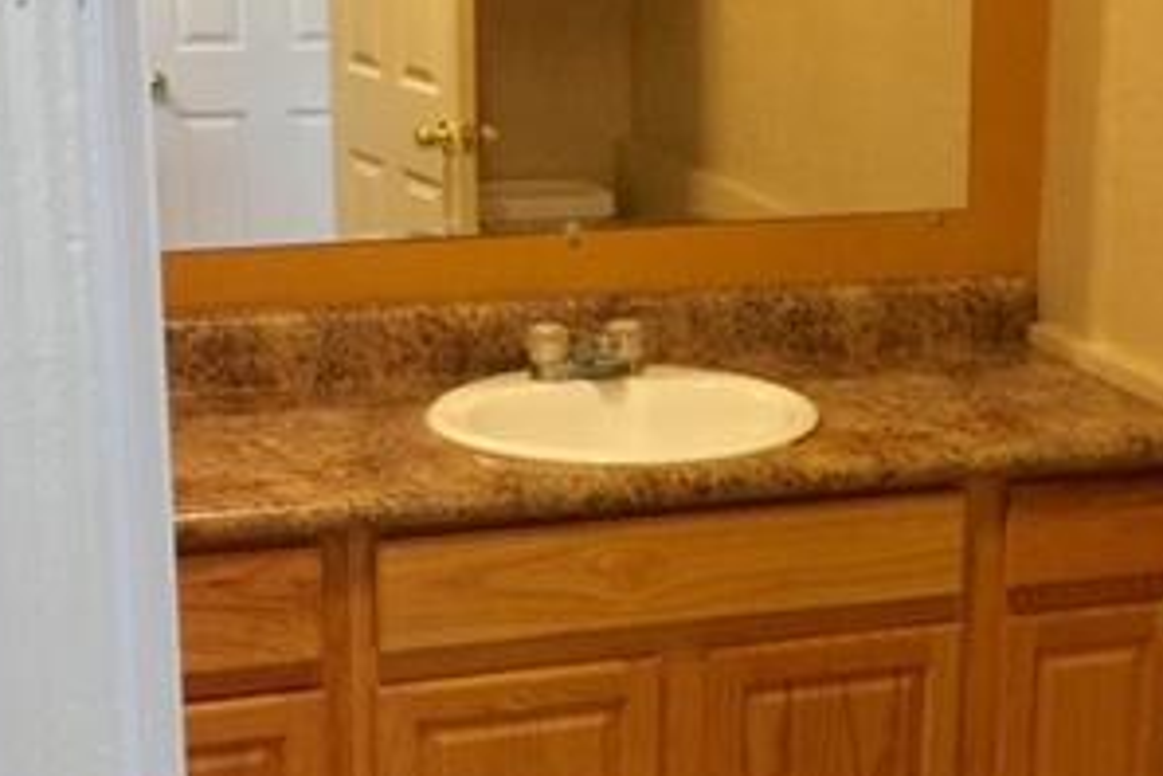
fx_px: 2100
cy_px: 333
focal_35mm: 65
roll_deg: -0.6
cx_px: 818
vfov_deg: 20.9
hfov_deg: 30.6
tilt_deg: -12.5
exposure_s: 1/15
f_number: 2.2
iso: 125
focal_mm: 4.15
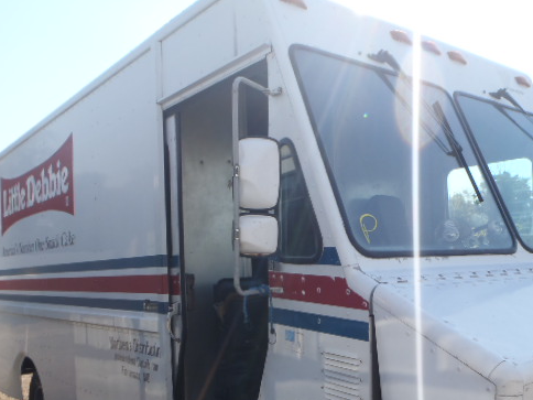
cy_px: 262
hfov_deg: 49.7
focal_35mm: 37
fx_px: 570
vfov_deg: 38.3
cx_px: 329
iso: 80
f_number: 4.5
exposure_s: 1/400
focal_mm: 5
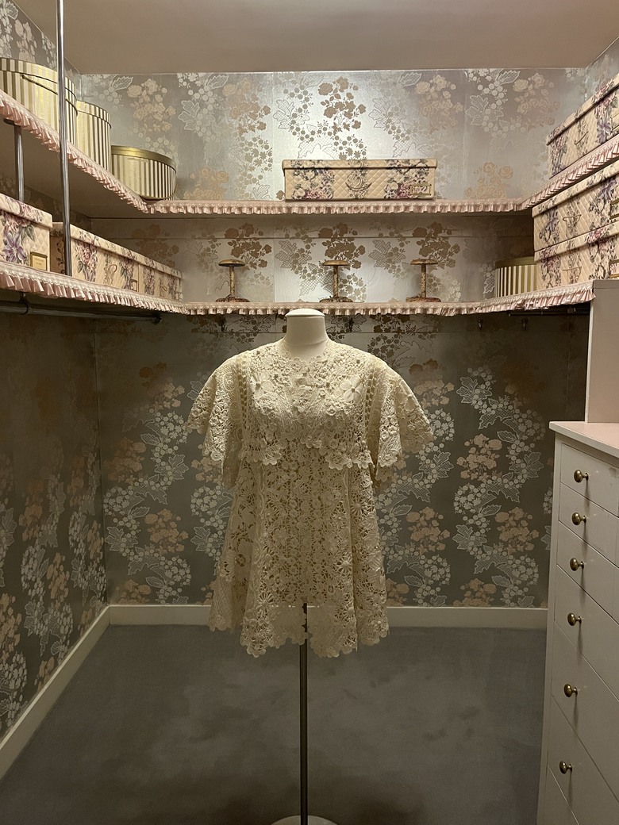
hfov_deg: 53.1
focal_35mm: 26
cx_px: 310
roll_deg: +1.1
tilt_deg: -8.1
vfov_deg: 67.3
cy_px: 412
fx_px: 620
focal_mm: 5.1
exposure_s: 1/40
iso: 500
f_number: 1.6
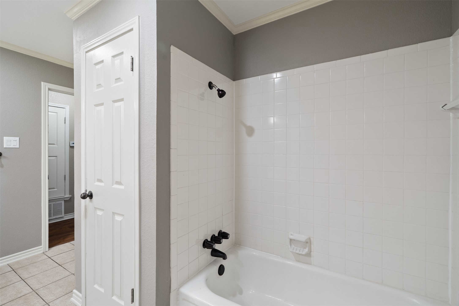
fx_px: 204
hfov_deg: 96.7
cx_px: 230
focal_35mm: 16
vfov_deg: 73.7
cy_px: 153
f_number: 8
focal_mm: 16
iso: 800
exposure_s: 1/1.67
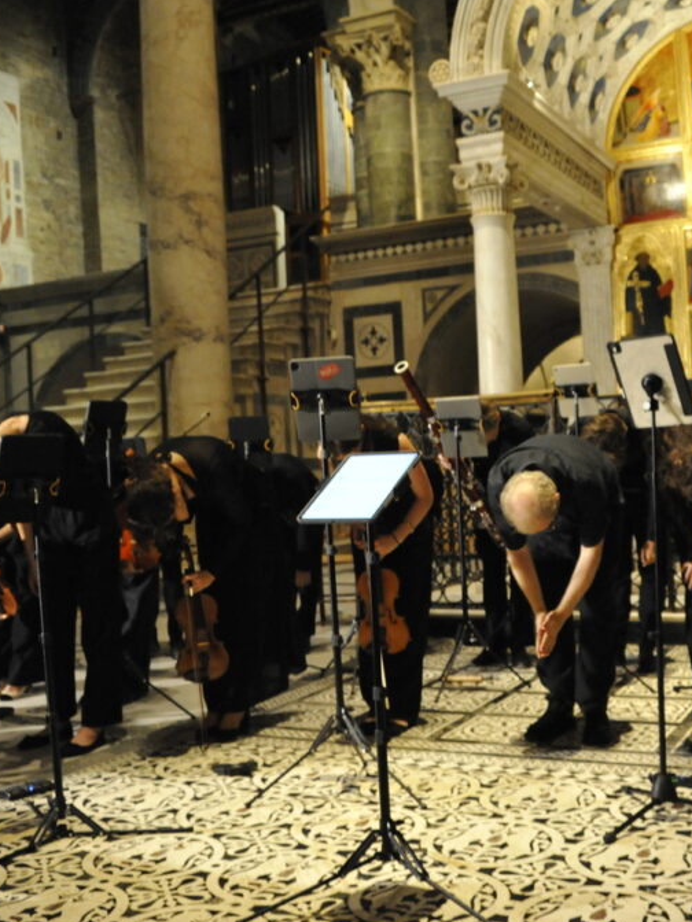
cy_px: 463
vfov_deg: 45.8
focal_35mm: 41
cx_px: 397
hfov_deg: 35.1
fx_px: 1093
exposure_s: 1/60
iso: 6400
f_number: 4
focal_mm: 28
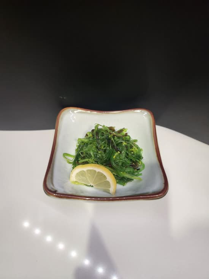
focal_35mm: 23
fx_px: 185
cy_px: 140
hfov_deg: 58.9
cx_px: 104
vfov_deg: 73.9
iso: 500
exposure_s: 1/100
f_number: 1.8
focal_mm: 5.54
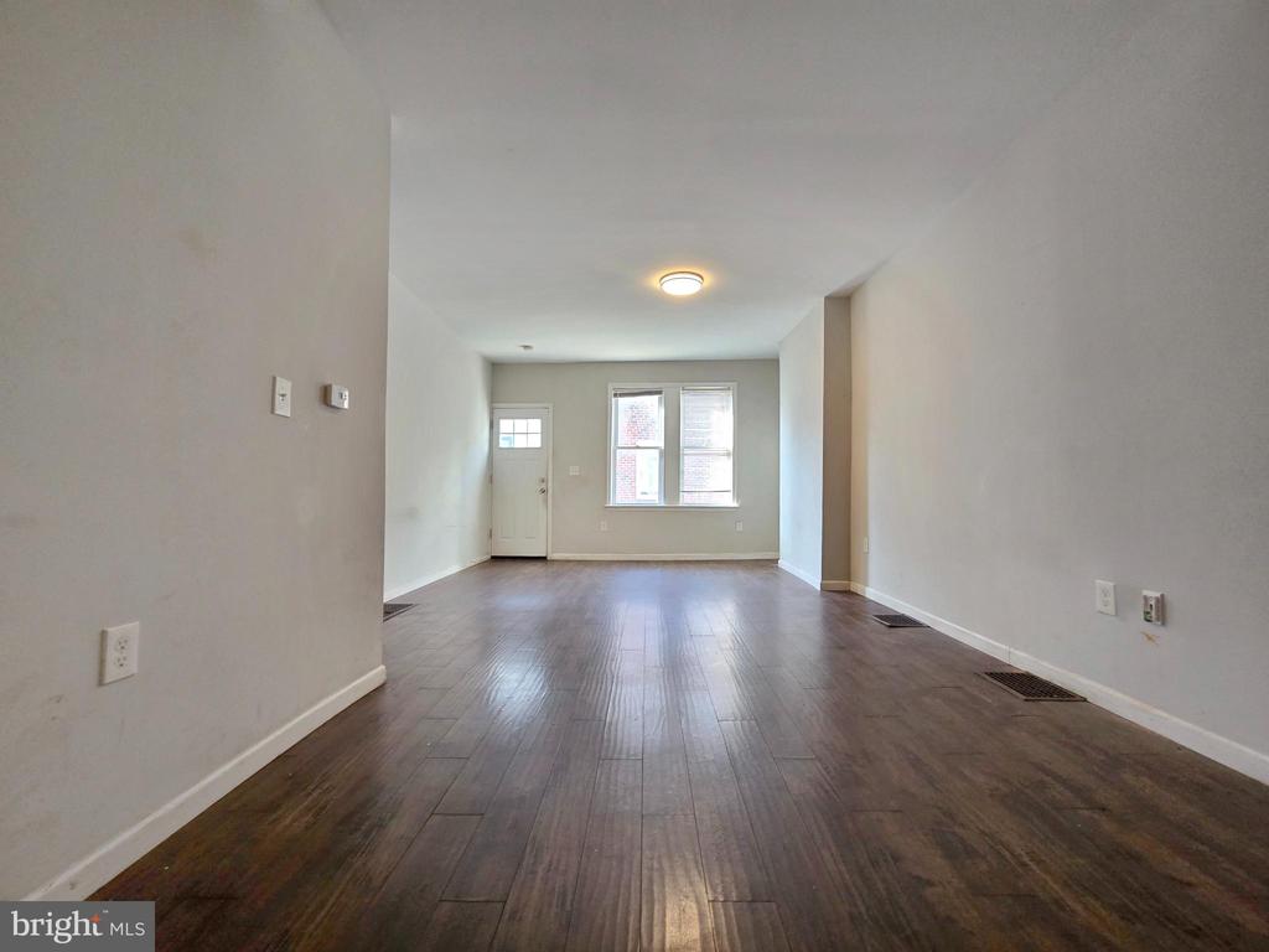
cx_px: 634
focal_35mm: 13
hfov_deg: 106.2
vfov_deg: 89.9
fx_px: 477
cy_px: 476
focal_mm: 2.2
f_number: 2.2
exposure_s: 1/60
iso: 160
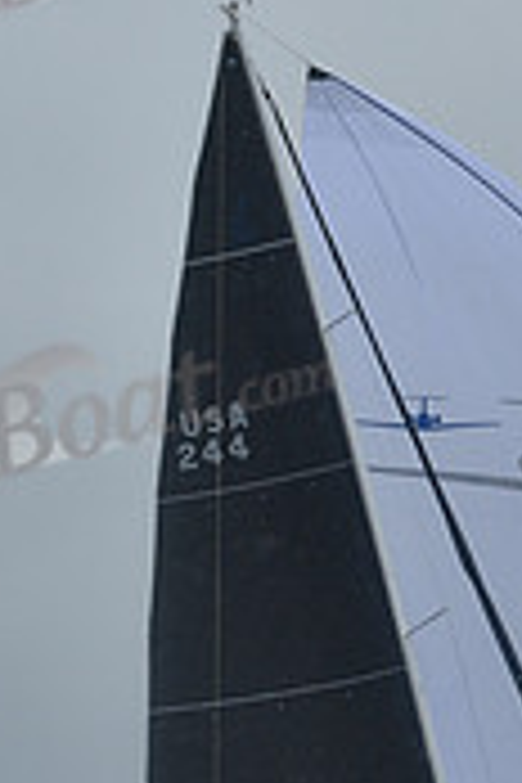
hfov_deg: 5.9
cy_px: 144
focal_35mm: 234
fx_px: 5089
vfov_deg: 8.8
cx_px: 569
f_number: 9
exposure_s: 1/1000
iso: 320
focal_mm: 70
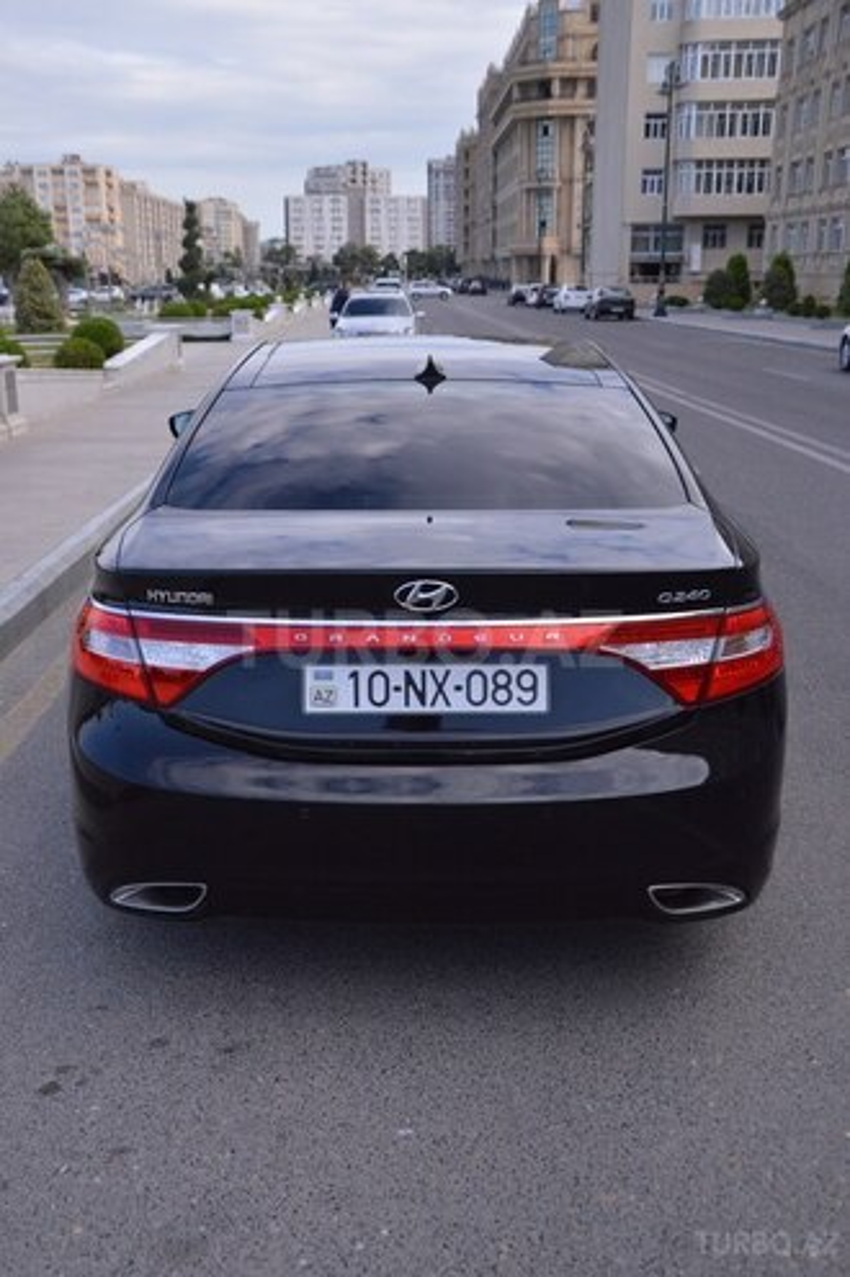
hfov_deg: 35.4
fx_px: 1330
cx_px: 425
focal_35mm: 38
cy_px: 638
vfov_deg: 51.3
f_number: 5.6
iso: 800
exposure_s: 1/2000
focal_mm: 25
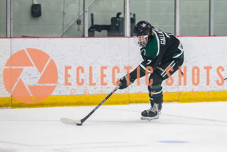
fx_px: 1747
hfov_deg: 7.4
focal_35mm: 277
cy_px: 95
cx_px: 157
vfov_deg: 5.0
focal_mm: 155
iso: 3200
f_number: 3.2
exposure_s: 1/640
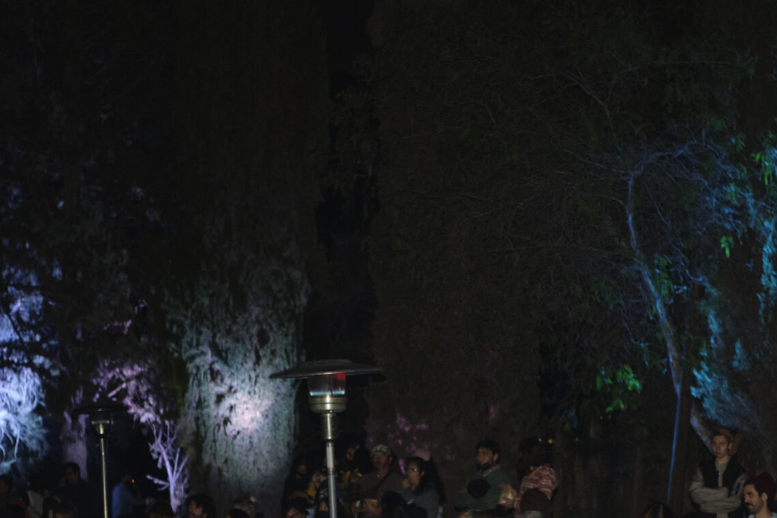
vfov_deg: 14.3
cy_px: 669
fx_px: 1986
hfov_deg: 22.0
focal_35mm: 92
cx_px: 537
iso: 1000
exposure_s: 1/60
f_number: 2
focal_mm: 23
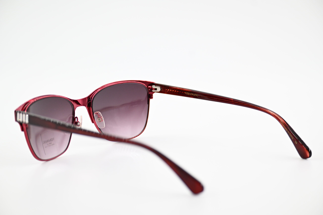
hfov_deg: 19.2
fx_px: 956
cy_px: 108
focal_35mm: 106
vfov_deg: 12.9
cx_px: 162
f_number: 4.8
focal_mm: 71
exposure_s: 1/640
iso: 800
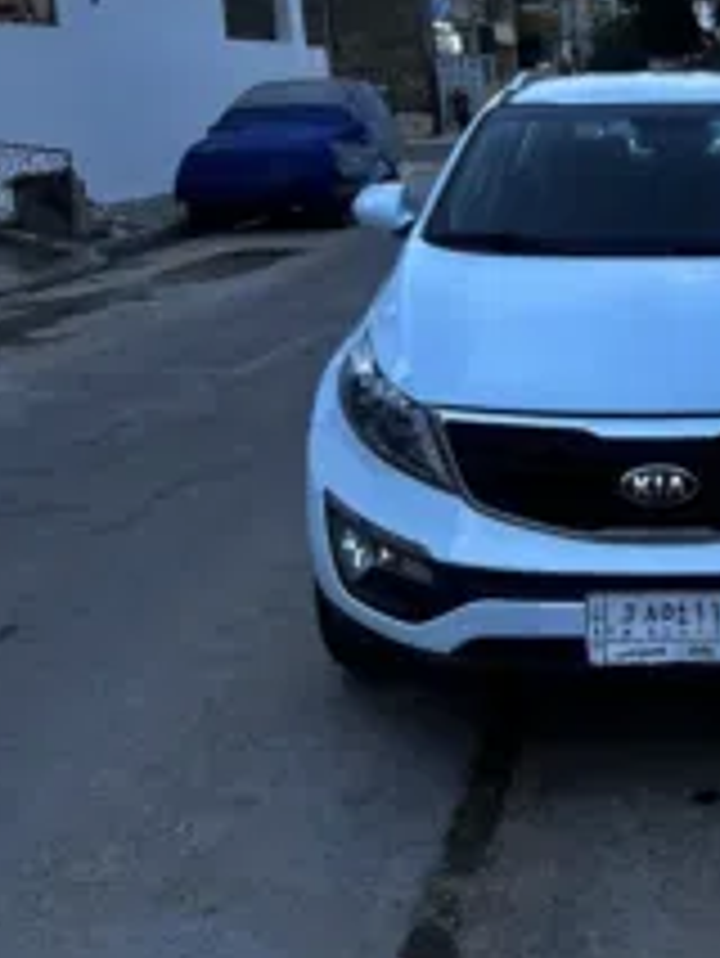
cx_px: 657
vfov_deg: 41.8
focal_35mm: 45
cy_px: 373
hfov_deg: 30.7
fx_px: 1247
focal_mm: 6.86
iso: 160
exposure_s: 1/101
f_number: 1.78
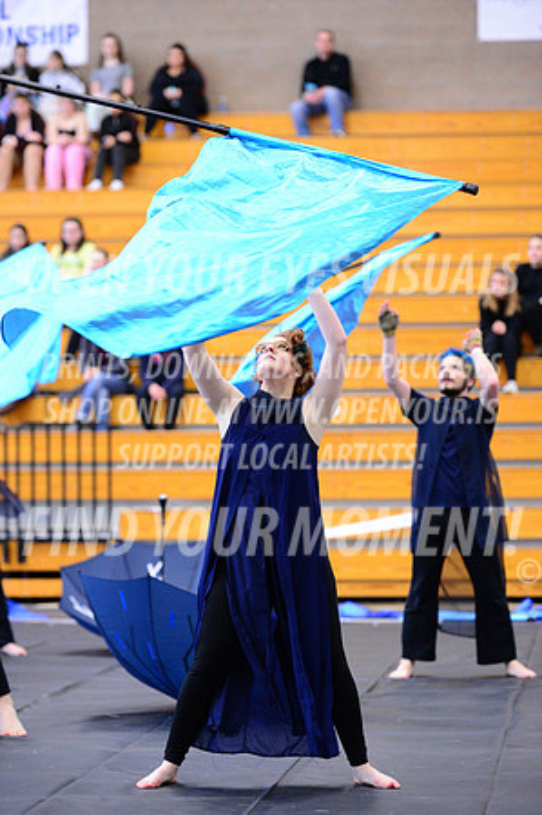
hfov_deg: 10.5
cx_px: 271
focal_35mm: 130
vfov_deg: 15.8
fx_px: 2942
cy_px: 408
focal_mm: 130
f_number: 3.2
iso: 8000
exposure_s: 1/250
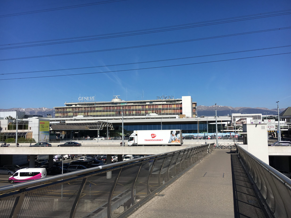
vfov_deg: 46.8
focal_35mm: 30
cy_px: 107
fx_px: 252
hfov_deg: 60.0
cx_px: 147
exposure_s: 1/2849
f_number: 2.2
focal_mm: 4.15
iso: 25
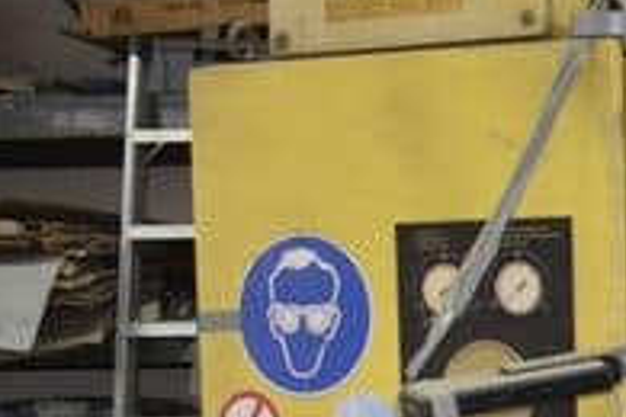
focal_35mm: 142
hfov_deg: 12.9
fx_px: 2469
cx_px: 1169
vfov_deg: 9.2
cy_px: 746
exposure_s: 1/80
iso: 800
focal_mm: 18
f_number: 4.5
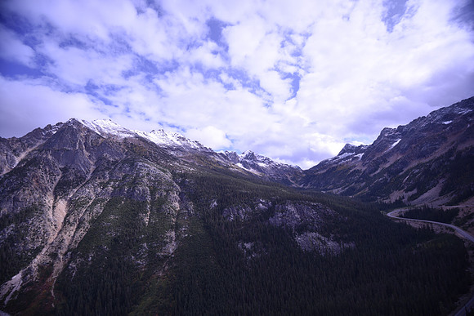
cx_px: 237
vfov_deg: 73.8
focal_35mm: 16
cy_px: 158
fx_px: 211
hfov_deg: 96.7
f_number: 8
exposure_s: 1/200
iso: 64
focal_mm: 16
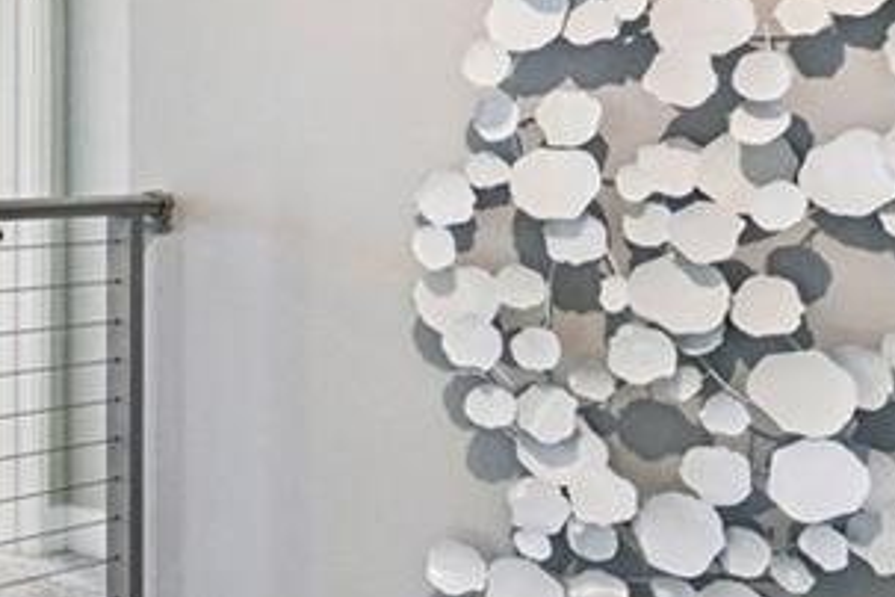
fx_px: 1840
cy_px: 183
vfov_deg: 18.4
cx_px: -830
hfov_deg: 18.9
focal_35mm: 74
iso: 400
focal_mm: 14
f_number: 8
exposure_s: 1/8
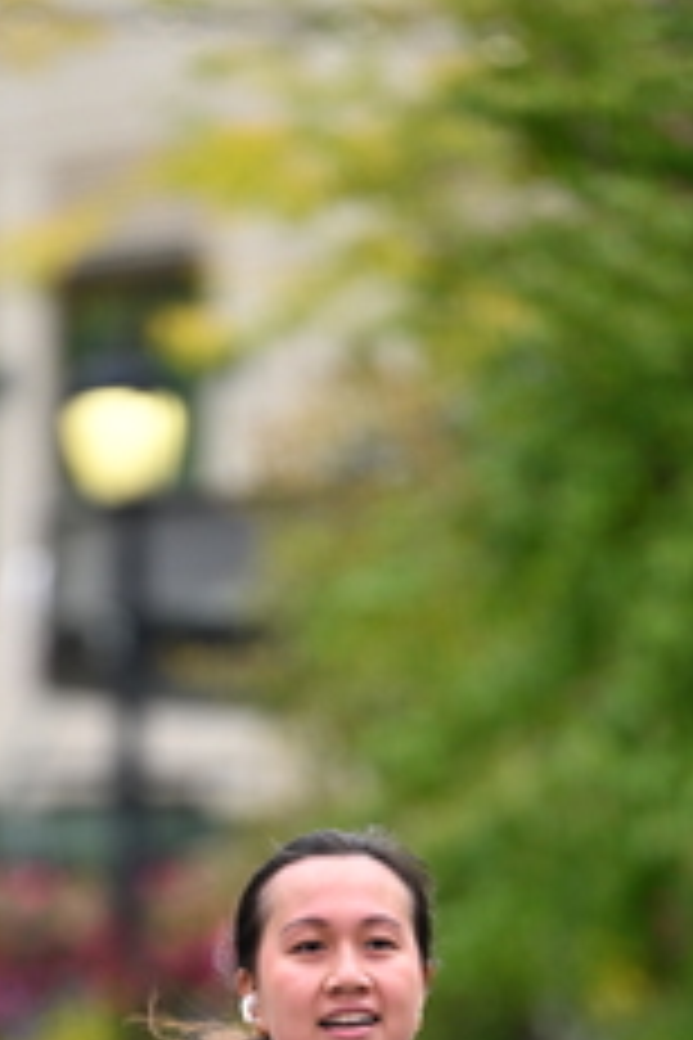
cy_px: 1153
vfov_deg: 4.3
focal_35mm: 477
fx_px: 13772
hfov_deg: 2.9
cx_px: 119
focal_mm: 200
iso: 640
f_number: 2.8
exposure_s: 1/1600
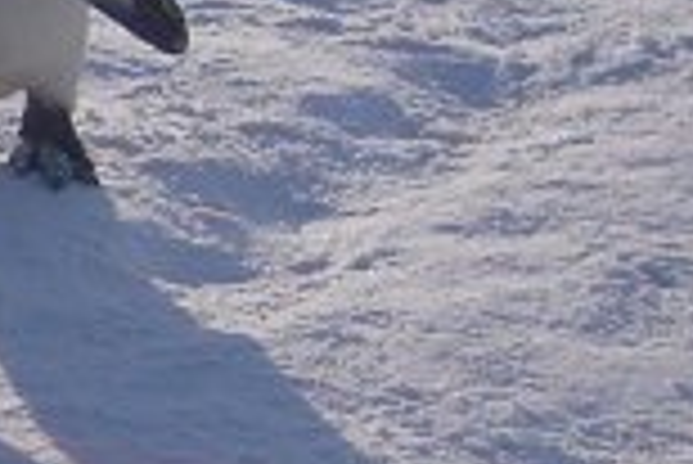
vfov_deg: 5.4
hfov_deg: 7.7
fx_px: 4913
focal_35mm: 255
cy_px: 221
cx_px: -734
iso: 100
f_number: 7.7
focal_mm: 10.5
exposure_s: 1/400
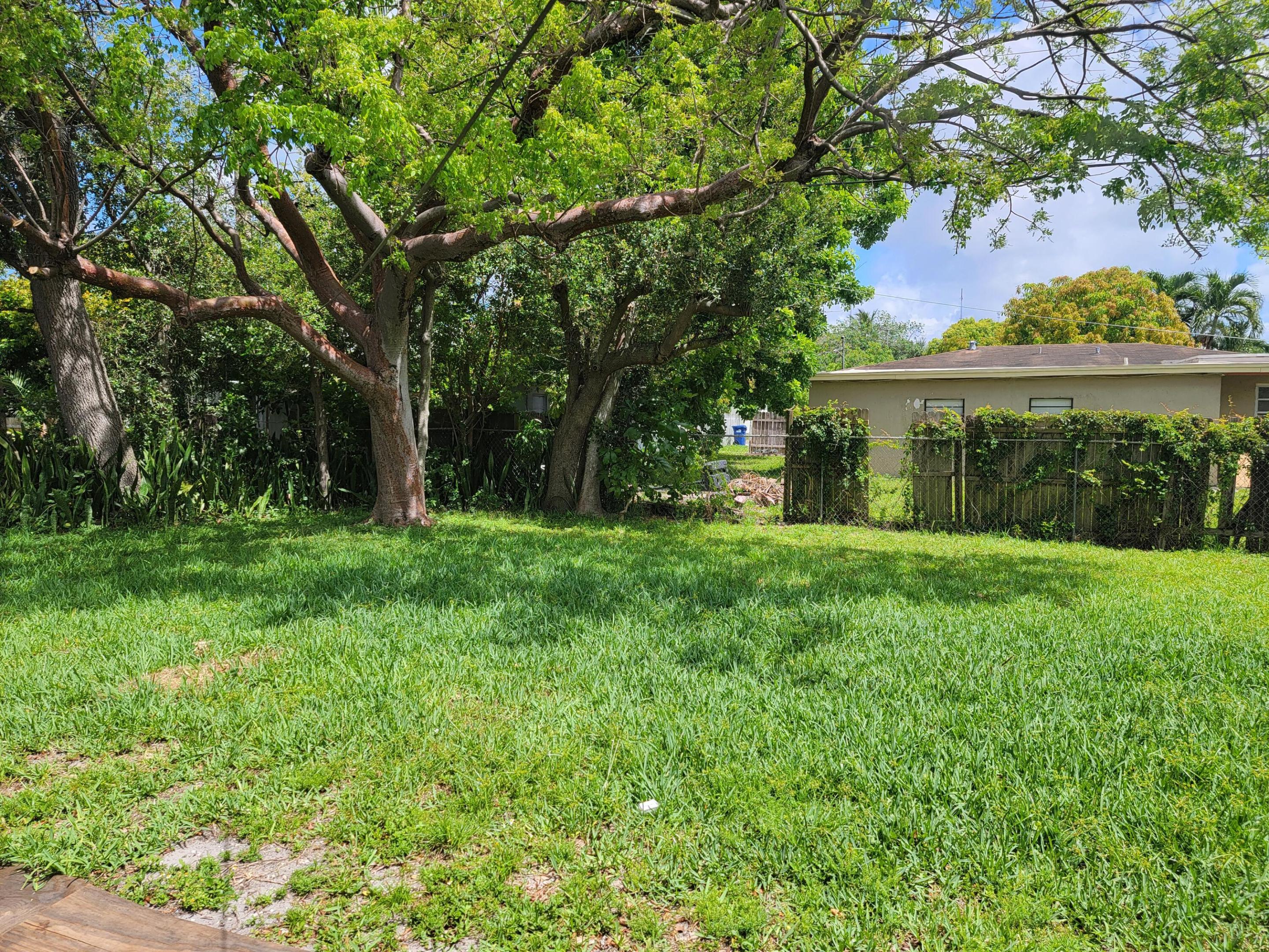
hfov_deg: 71.6
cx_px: 634
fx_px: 880
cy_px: 476
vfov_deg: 56.8
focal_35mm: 24
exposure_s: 1/525
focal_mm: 6.7
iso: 16
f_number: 1.8
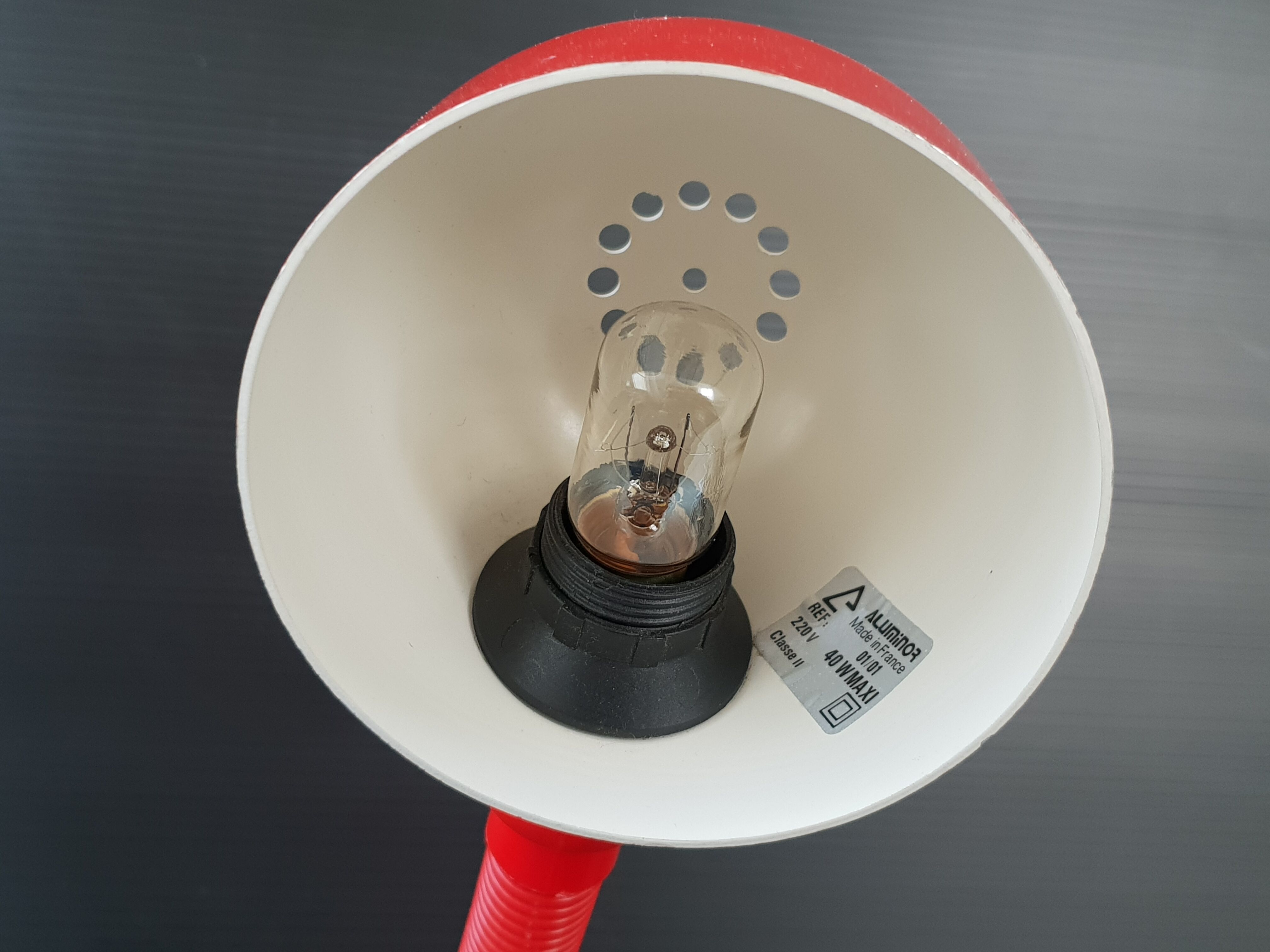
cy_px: 476
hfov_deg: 67.3
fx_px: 954
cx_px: 635
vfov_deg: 53.1
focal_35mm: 26
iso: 100
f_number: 1.5
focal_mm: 4.3
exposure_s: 1/100
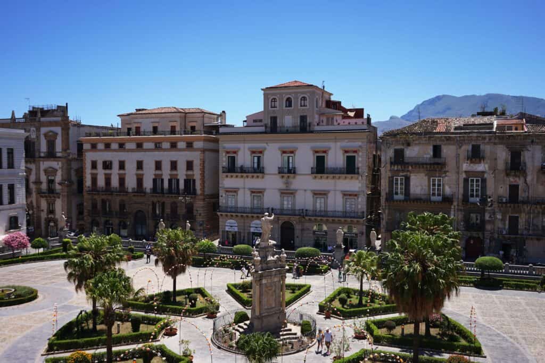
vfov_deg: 41.1
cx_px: 272
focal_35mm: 32
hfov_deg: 58.7
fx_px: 484
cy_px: 182
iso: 64
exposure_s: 1/1250
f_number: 4.5
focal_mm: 32
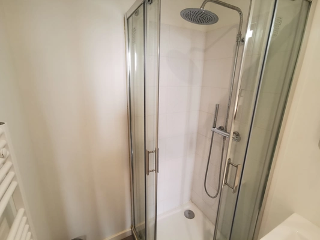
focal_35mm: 17
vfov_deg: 74.8
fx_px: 157
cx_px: 160
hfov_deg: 91.0
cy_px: 120
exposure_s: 1/33.3
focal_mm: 2.26
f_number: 2.2
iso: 160
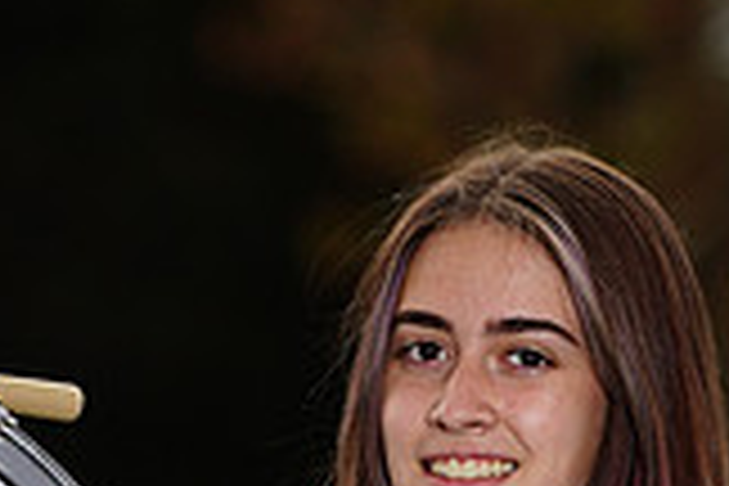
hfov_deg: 2.0
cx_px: -122
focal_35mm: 1054
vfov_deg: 1.3
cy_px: 698
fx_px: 21342
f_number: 8
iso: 160
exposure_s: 1/160
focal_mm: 294
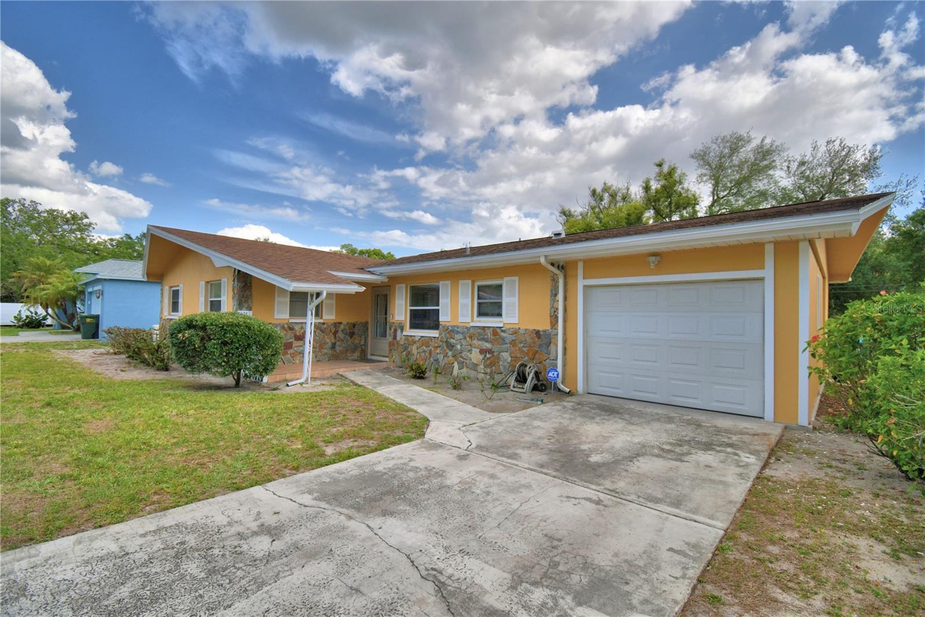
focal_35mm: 15
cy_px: 308
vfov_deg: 77.3
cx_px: 462
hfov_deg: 100.4
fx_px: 385
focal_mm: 10
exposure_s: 1/1250
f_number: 4.5
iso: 100
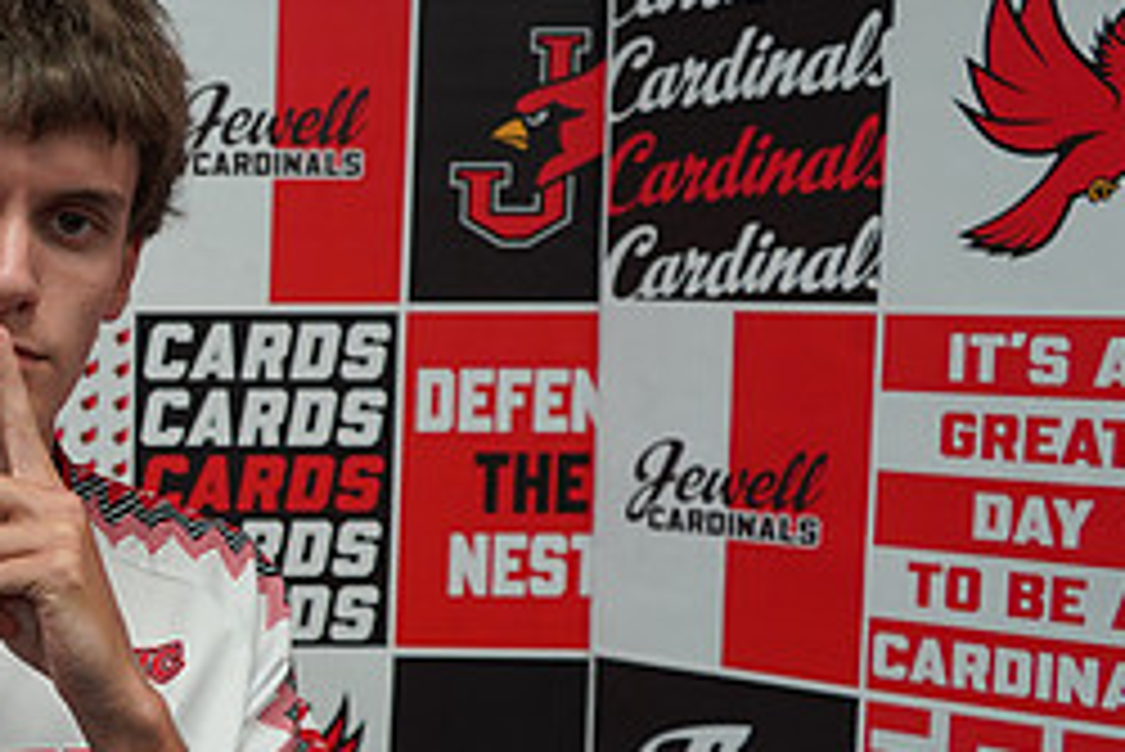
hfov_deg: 27.8
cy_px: 543
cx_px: -162
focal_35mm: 65
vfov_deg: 20.8
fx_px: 2032
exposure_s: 1/160
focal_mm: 28
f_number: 4
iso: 800
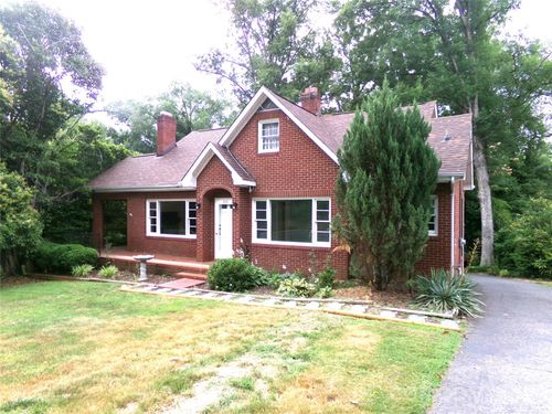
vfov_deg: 56.8
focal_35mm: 24
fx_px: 383
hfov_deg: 71.6
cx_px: 276
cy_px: 207
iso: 100
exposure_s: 1/140
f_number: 3.7
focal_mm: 4.3
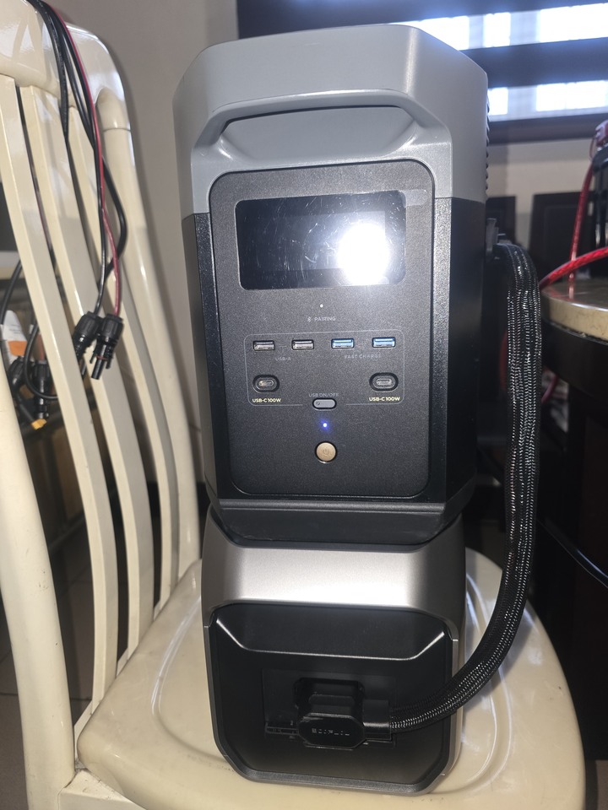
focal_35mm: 23
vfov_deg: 73.9
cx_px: 304
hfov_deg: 58.9
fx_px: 539
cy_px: 405
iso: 200
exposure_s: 1/15
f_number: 1.7
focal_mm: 6.3
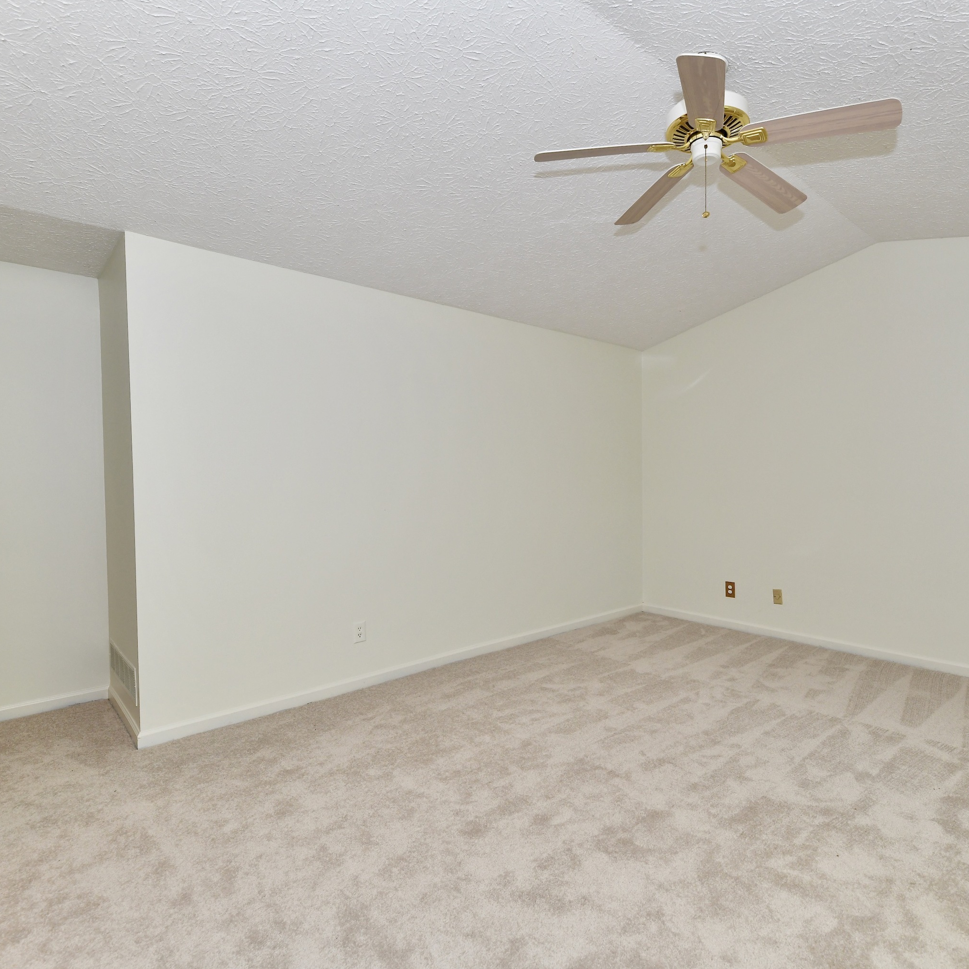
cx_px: 574
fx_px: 570
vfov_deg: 80.7
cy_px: 487
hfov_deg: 79.9
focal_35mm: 18
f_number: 6.3
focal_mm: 14
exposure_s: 1/60
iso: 640
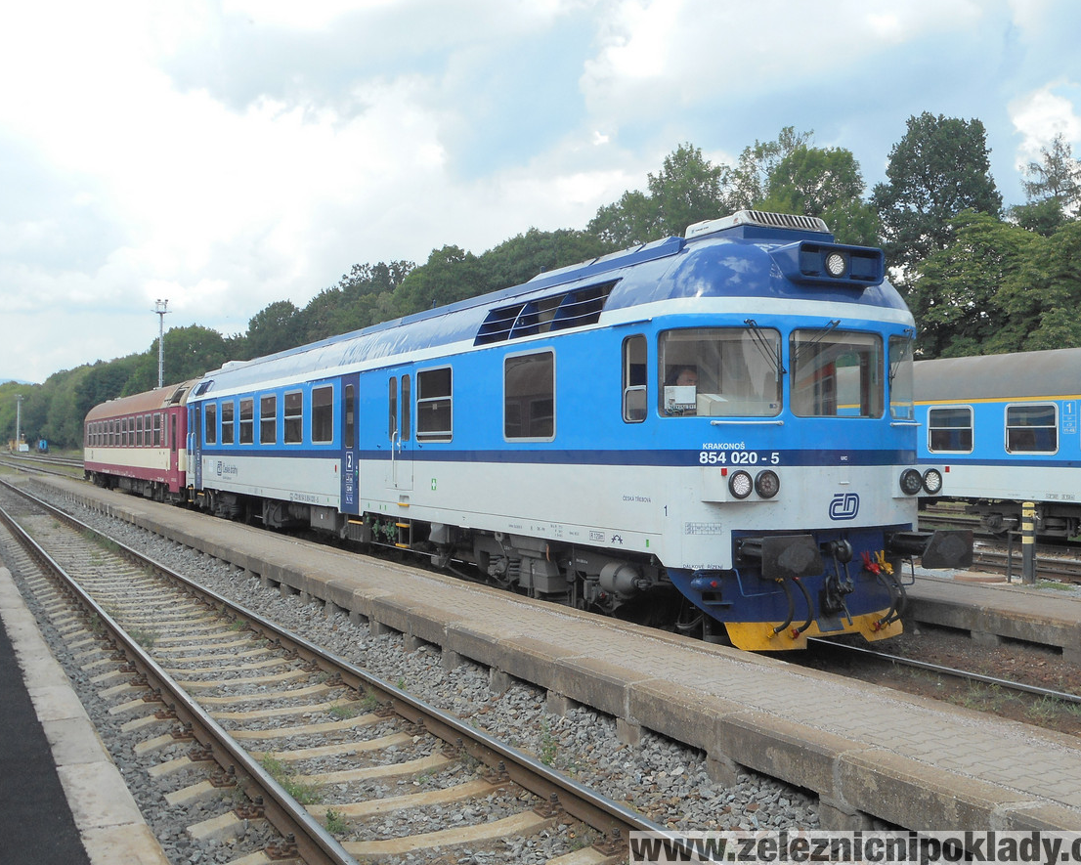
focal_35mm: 36
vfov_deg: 41.2
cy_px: 437
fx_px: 1152
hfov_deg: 50.3
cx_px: 533
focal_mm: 6
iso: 80
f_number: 4.2
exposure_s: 1/320
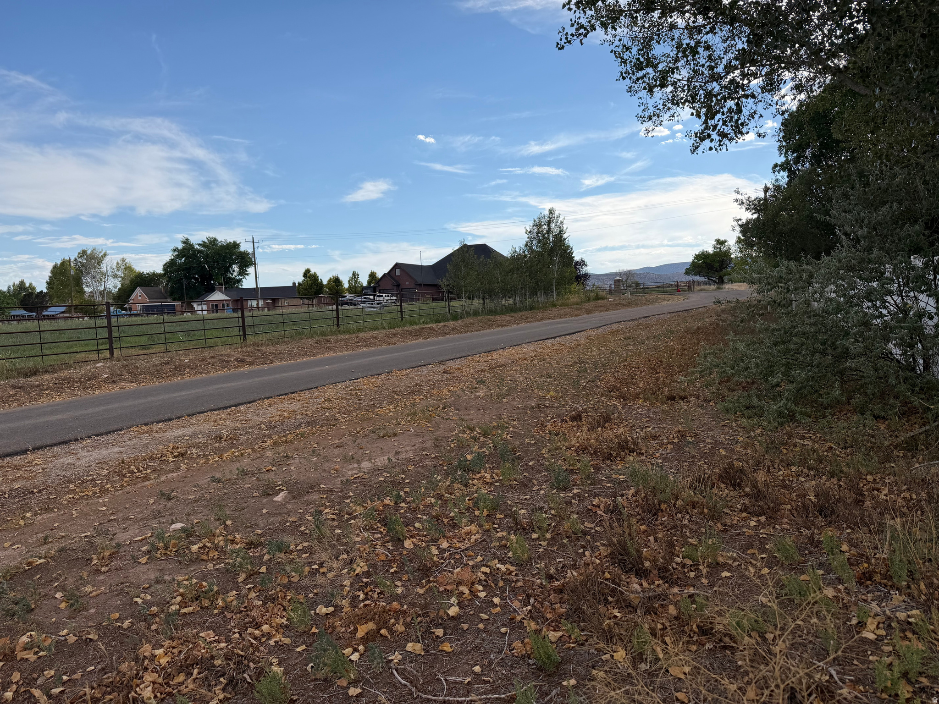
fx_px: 651
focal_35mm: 24
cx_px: 470
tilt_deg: -5.0
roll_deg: +1.4
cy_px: 352
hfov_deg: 71.6
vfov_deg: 56.8
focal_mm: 6.76
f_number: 1.78
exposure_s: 1/7353
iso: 80
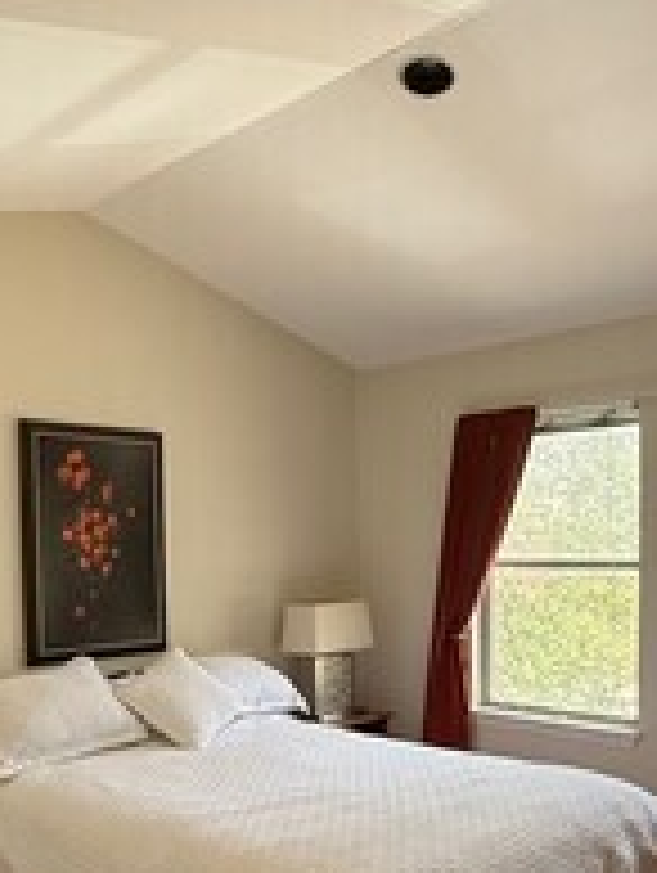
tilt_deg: -4.6
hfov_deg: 39.7
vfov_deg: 49.9
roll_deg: +1.3
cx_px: 295
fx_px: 909
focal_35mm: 36
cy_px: 616
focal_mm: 2.22
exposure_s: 1/120
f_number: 2.2
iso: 320
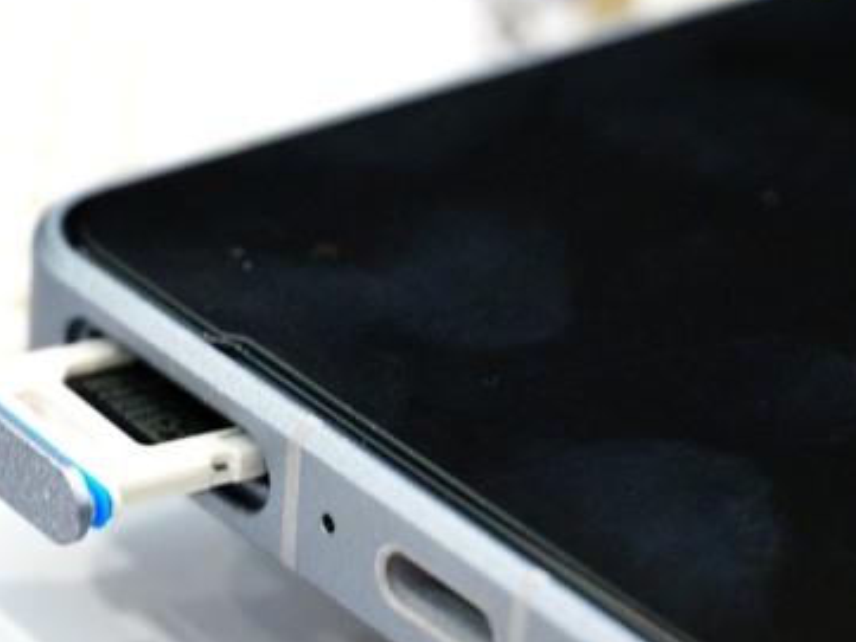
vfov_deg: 4.1
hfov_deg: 5.5
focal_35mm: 361
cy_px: 353
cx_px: 180
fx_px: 8930
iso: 2000
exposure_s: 1/60
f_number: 5.6
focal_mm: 116
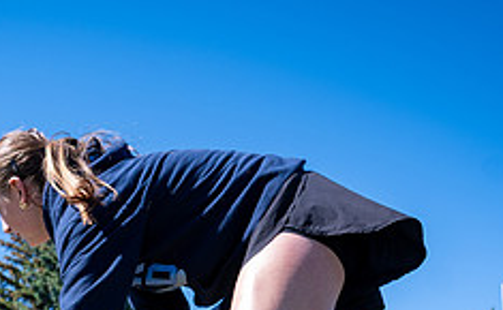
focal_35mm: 65
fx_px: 888
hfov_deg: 31.2
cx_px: 141
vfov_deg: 18.3
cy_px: 420
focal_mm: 22
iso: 100
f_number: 4
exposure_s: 1/640
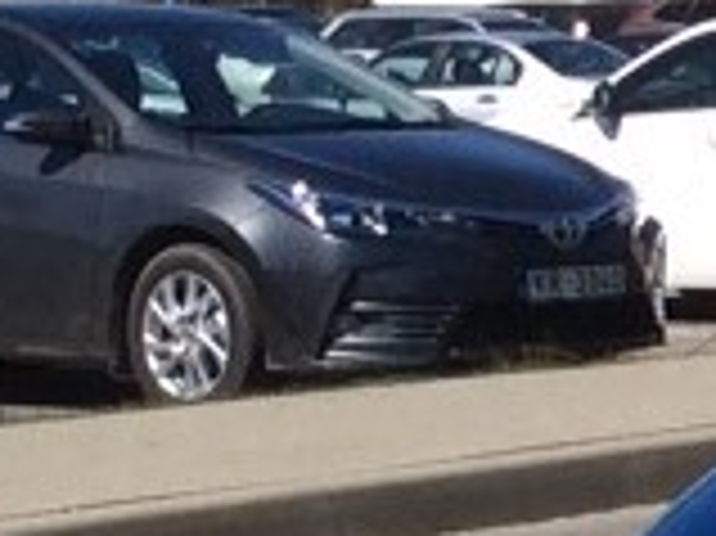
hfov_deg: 8.0
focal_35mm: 207
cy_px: 655
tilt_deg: -4.1
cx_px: 2247
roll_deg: +1.3
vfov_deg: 7.1
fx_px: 4278
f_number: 2.4
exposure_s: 1/1590
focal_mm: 3.3
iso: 32
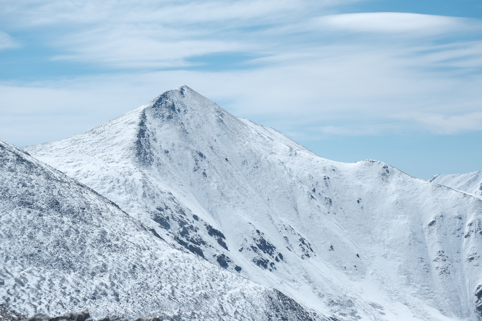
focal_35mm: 83
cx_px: 241
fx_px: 1111
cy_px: 160
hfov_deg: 24.5
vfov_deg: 16.5
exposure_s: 1/2400
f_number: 5.6
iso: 1250
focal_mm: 55
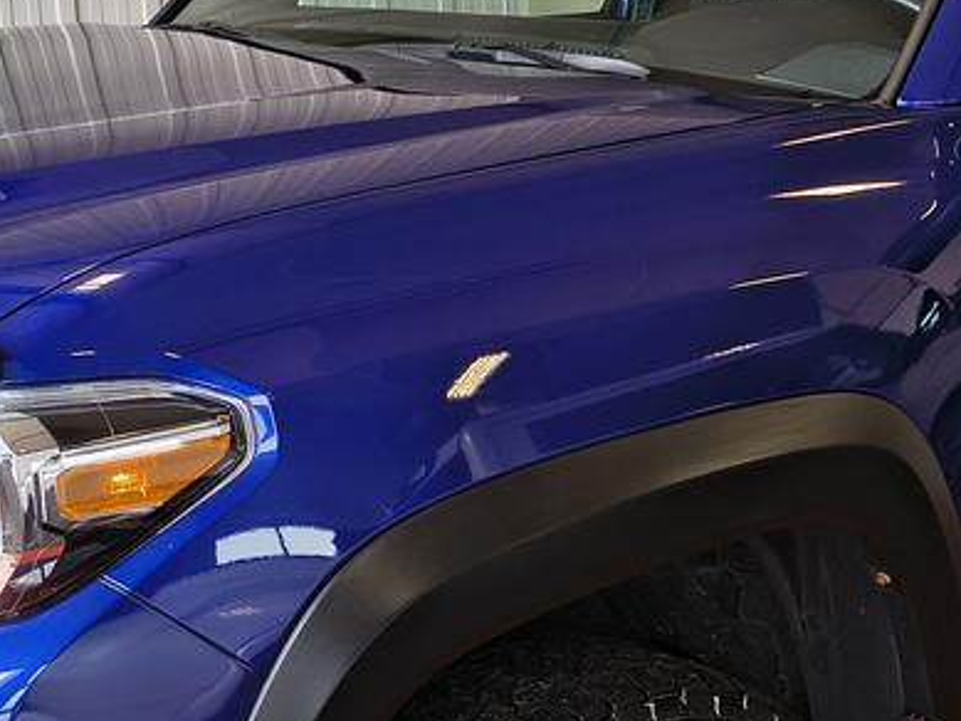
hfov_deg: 24.6
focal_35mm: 79
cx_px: 650
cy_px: 536
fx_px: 2194
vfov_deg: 18.6
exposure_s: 1/143
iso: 100
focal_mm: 5.56
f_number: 1.8
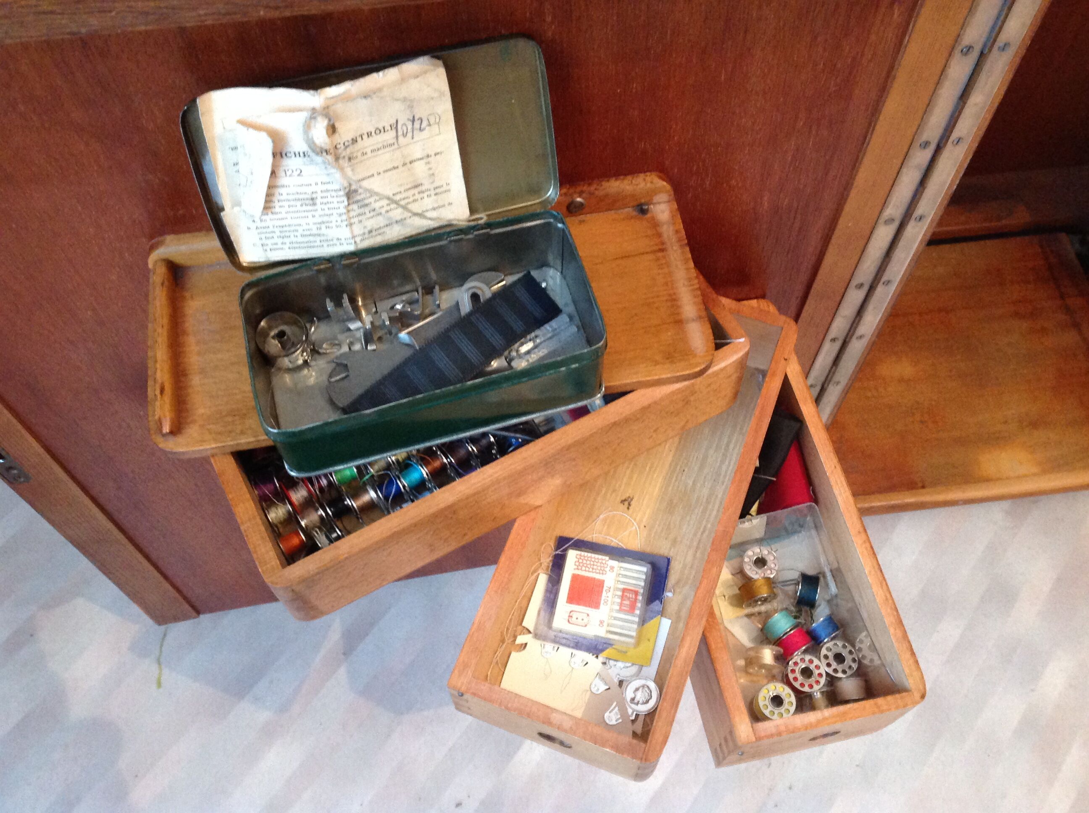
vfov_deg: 40.6
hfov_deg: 52.7
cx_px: 544
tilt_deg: -60.7
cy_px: 406
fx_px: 1099
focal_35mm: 35
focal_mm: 4.28
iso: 320
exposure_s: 1/15
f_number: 2.4
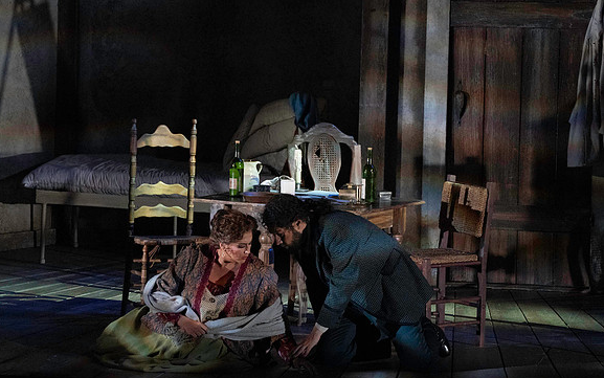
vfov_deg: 3.2
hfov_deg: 5.1
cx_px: 301
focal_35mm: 410
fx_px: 6751
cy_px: 193
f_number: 7.1
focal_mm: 400
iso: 16000
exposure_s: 1/320
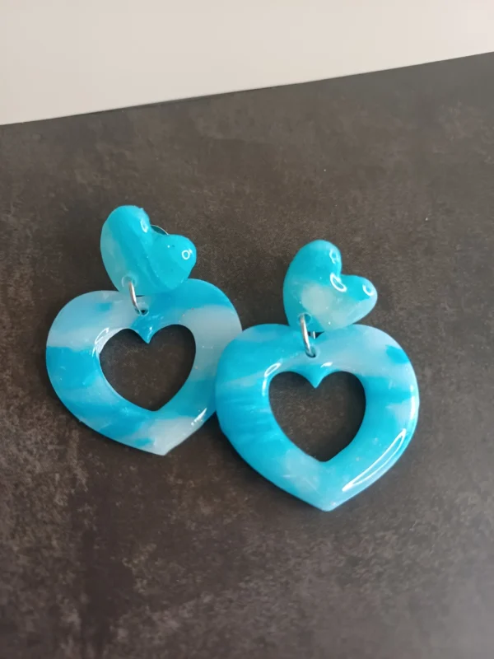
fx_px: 476
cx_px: 247
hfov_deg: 54.9
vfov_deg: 69.4
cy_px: 330
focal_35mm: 25
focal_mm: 4.65
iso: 250
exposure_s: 1/50
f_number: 1.8
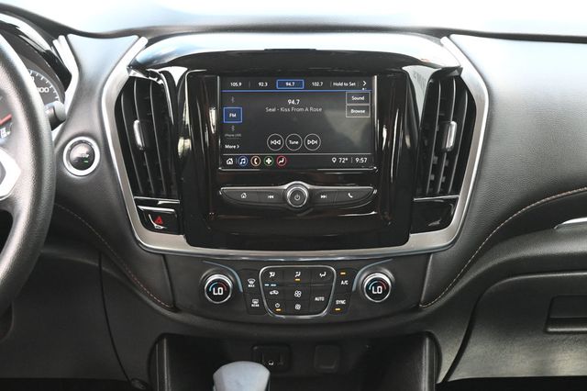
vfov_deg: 20.6
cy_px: 196
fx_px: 1076
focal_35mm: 66
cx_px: 294
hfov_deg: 30.5
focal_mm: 44
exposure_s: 1/100
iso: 3200
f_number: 6
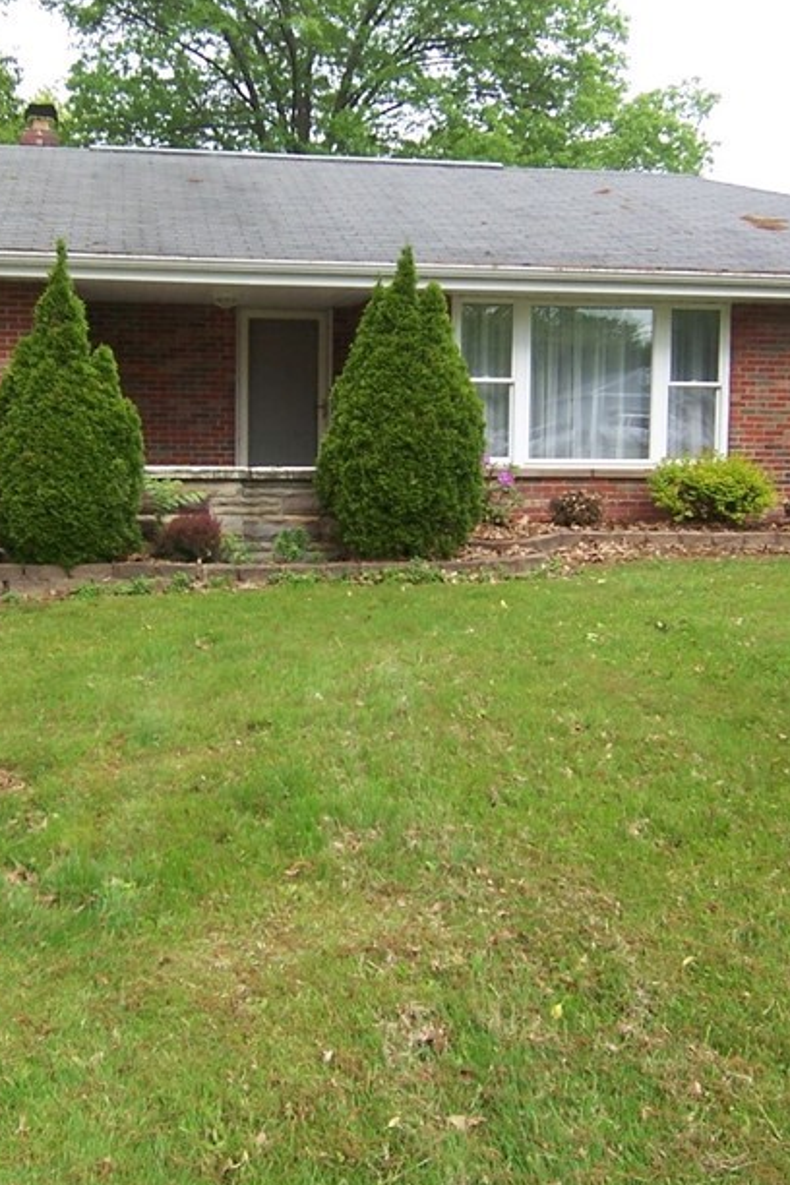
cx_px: 312
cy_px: 523
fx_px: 1317
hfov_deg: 33.3
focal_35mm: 40
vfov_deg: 48.4
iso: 64
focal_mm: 3.8
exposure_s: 1/160
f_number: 2.8
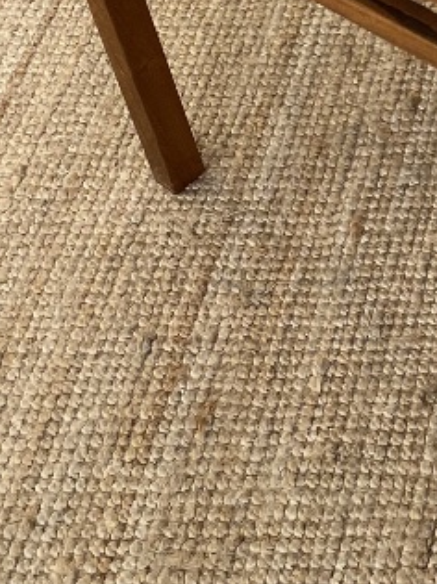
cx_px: 817
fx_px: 1668
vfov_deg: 18.1
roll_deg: +0.1
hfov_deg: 13.3
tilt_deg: -35.8
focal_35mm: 99
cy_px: -235
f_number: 1.8
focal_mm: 4.25
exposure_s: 1/100
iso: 32
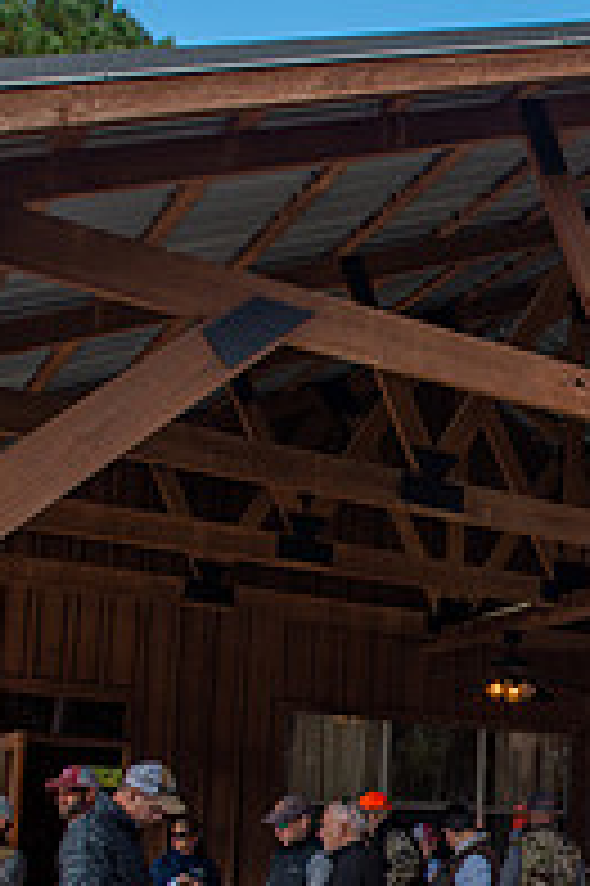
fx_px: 1379
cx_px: 716
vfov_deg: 34.5
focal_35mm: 56
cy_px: 720
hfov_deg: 22.2
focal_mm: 19
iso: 160
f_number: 5.6
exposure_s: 1/100
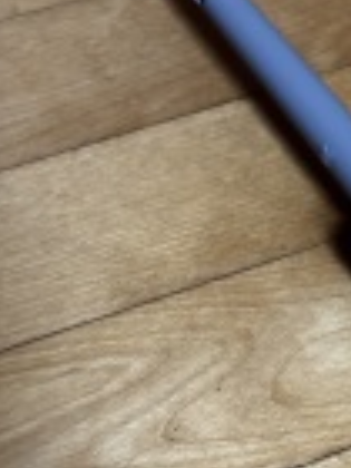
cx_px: 435
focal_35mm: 123
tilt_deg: -46.1
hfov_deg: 11.8
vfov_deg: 16.0
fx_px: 1663
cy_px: 181
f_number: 1.78
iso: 500
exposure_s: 1/30
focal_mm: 6.76
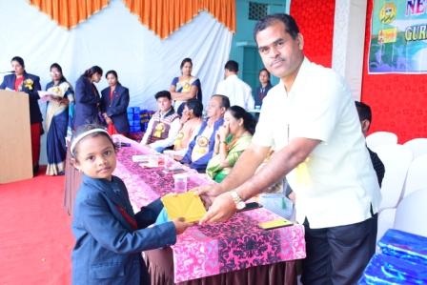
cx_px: 214
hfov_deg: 55.8
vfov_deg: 38.9
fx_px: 403
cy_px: 142
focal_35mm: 34
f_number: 4
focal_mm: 23
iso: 500
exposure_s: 1/60
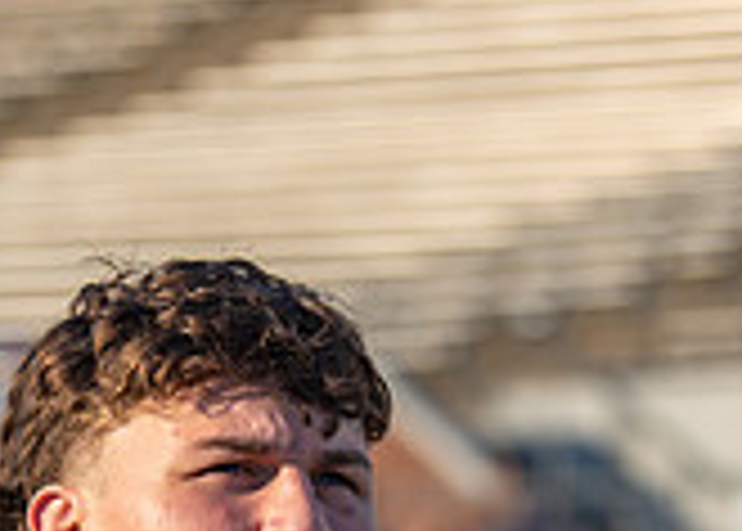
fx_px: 6282
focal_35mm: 298
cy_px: 850
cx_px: 315
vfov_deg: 4.8
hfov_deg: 6.8
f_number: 2.8
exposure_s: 1/1600
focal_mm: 81
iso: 100
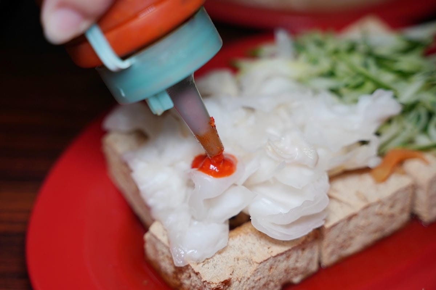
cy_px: 145
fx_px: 908
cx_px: 218
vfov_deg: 18.2
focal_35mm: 75
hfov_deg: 27.0
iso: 200
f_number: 4
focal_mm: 75
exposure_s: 1/80
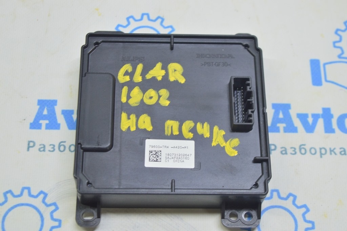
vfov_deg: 19.7
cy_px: 116
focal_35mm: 69
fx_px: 665
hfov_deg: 29.3
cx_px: 174
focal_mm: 46
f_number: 5.6
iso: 400
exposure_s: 1/20
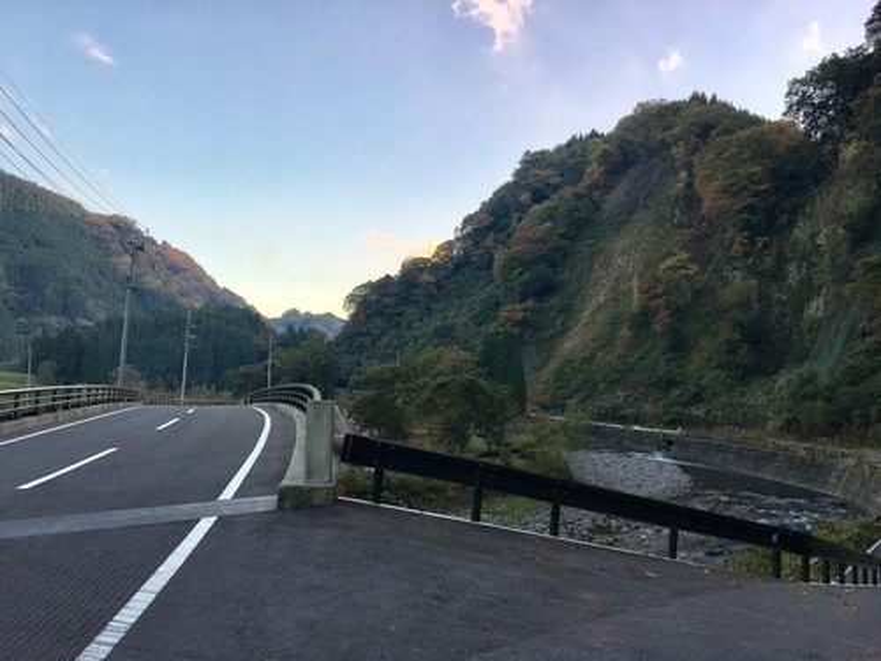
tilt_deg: +8.1
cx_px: 440
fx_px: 738
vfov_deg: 48.2
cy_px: 330
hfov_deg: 61.7
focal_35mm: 29
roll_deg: -0.9
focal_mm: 4.15
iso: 25
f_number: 2.2
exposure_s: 1/153
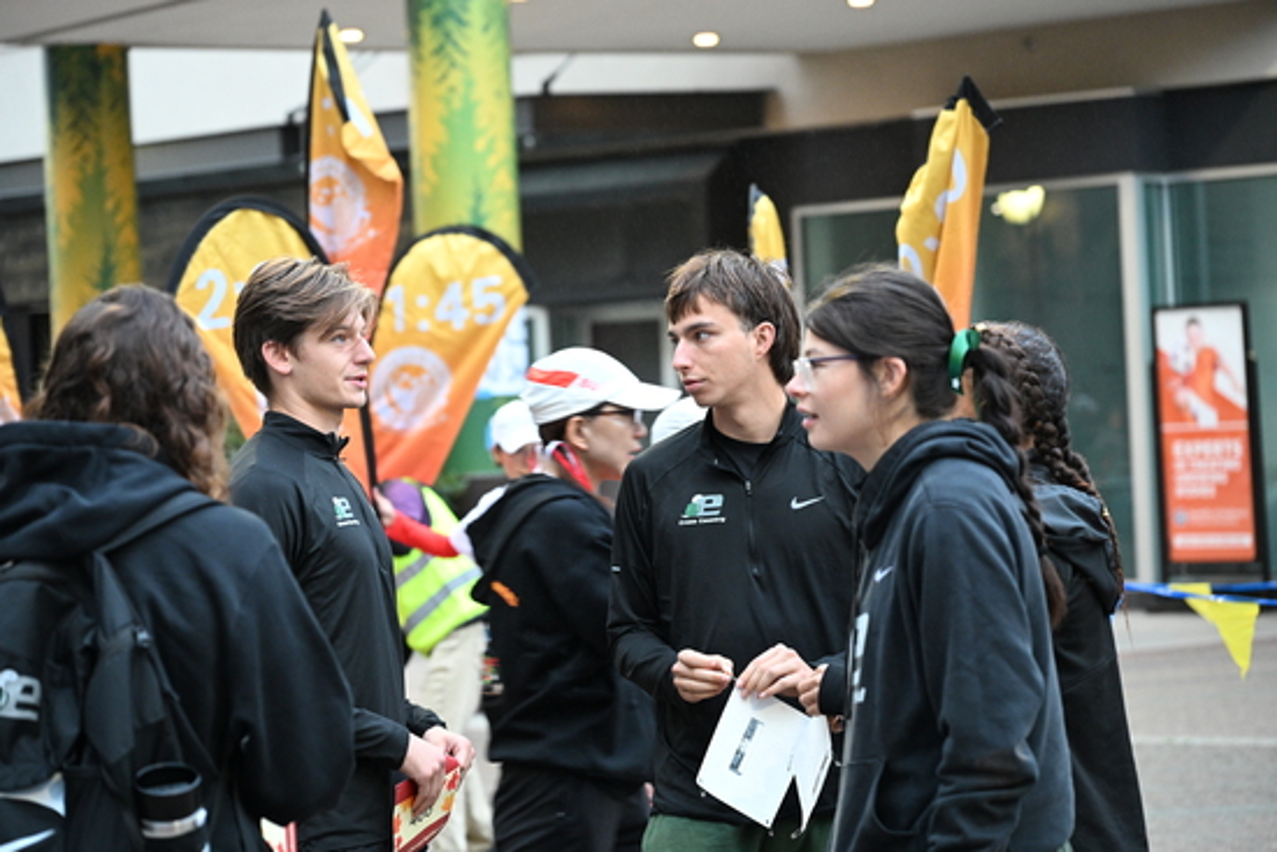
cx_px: 638
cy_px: 426
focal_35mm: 98
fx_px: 3477
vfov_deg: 14.0
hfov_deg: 20.8
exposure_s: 1/125
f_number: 4
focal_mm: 98
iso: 3200
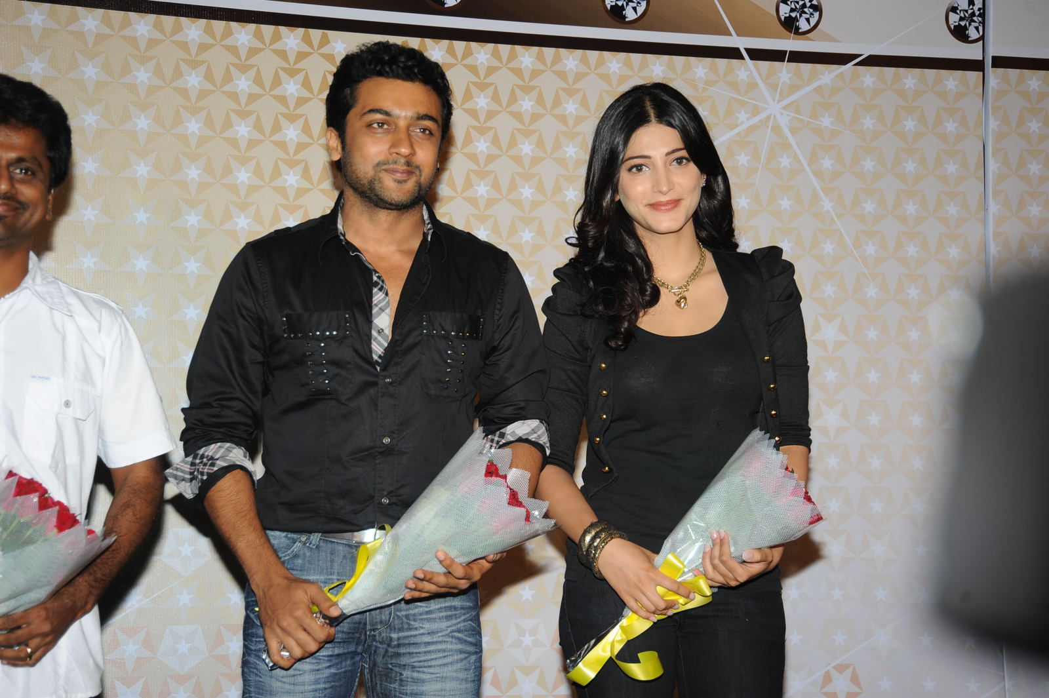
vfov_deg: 20.6
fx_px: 1922
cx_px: 524
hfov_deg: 30.5
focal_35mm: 66
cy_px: 349
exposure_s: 1/125
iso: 200
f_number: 5.6
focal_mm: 66
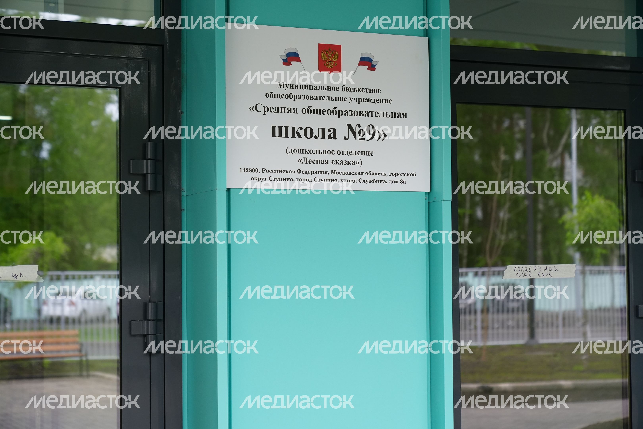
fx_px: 1250
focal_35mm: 70
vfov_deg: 19.5
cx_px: 322
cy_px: 214
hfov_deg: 28.8
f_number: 4
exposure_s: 1/1000
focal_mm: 70
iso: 1600
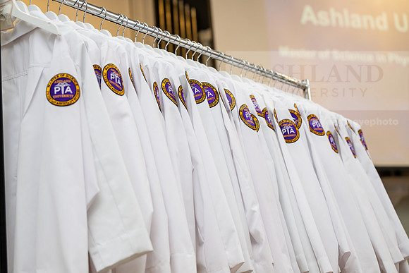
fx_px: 795
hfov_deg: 28.8
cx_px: 204
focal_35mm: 70
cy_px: 136
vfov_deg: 19.5
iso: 1000
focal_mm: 70
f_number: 3.5
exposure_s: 1/200
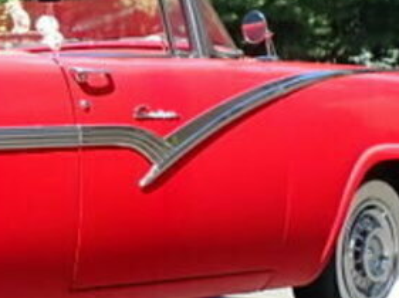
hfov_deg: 12.2
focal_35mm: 154
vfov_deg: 9.6
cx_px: -212
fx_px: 1773
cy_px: 152
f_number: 3.5
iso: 100
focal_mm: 6.37
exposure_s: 1/125
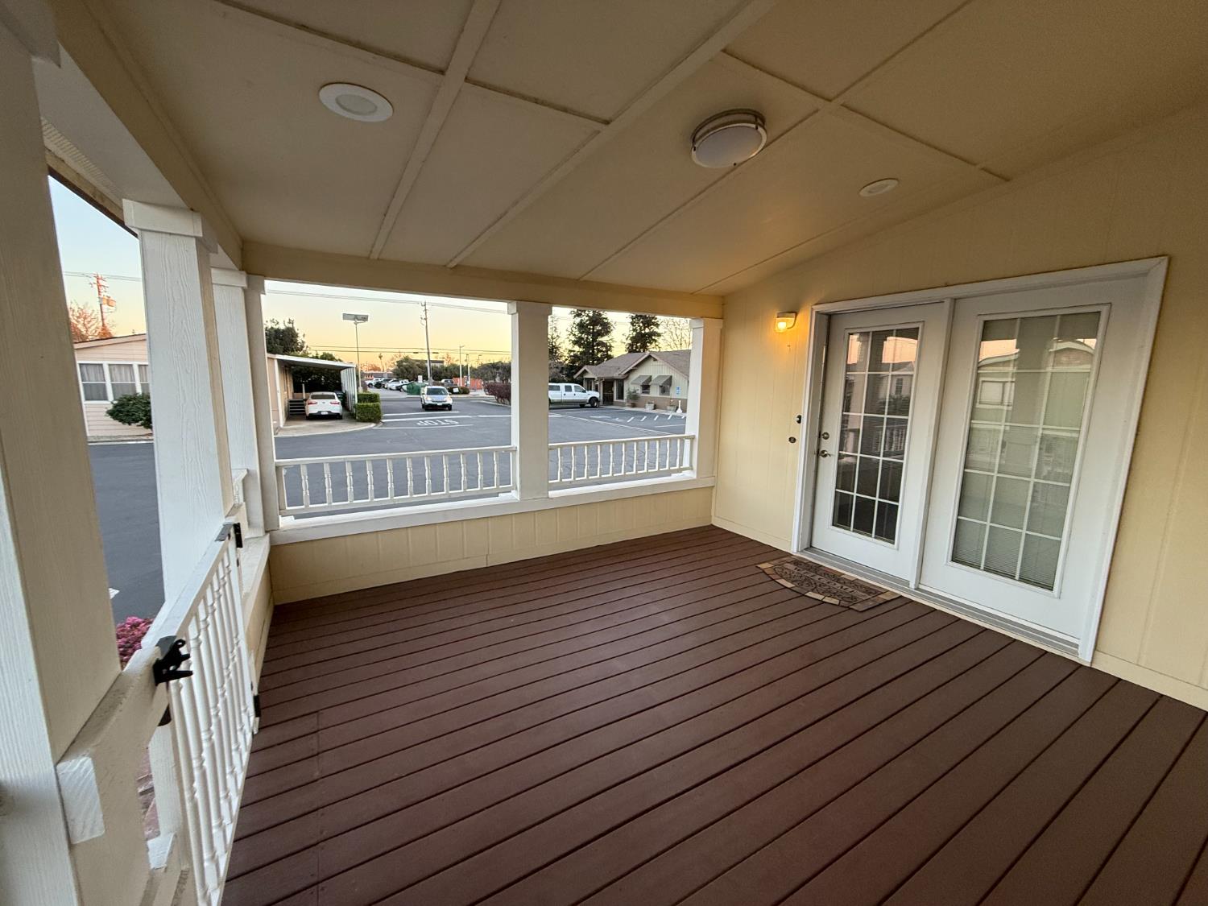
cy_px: 453
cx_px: 604
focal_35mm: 14
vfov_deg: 85.7
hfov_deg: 102.1
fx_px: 489
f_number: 2.2
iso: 160
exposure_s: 1/99
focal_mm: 2.22
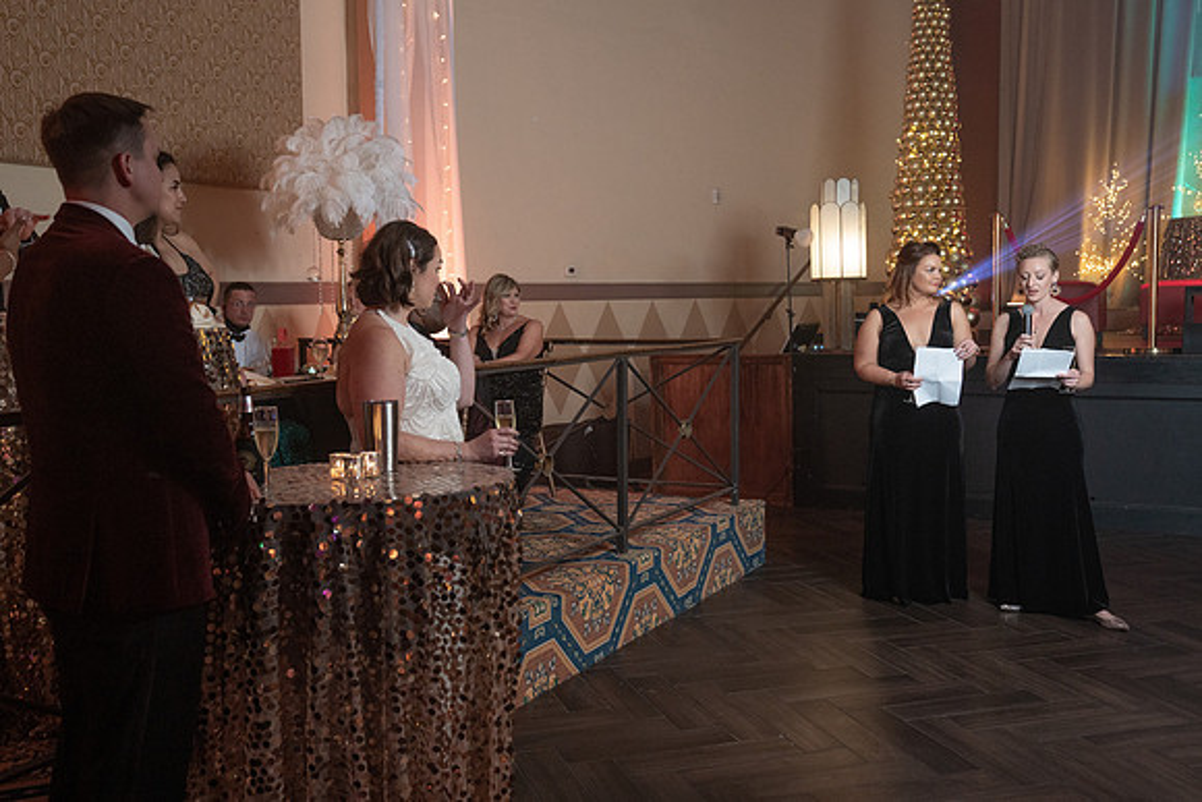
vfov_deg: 37.2
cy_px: 392
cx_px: 587
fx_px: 1191
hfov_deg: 53.5
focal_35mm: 36
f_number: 4
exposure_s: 1/125
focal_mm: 34
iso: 2000
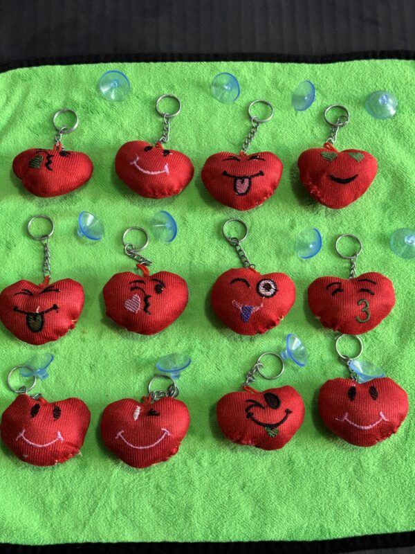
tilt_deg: -72.5
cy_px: 277
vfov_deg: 39.7
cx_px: 208
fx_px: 767
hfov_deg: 30.3
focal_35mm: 48
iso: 80
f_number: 1.78
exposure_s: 1/100
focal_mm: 6.76
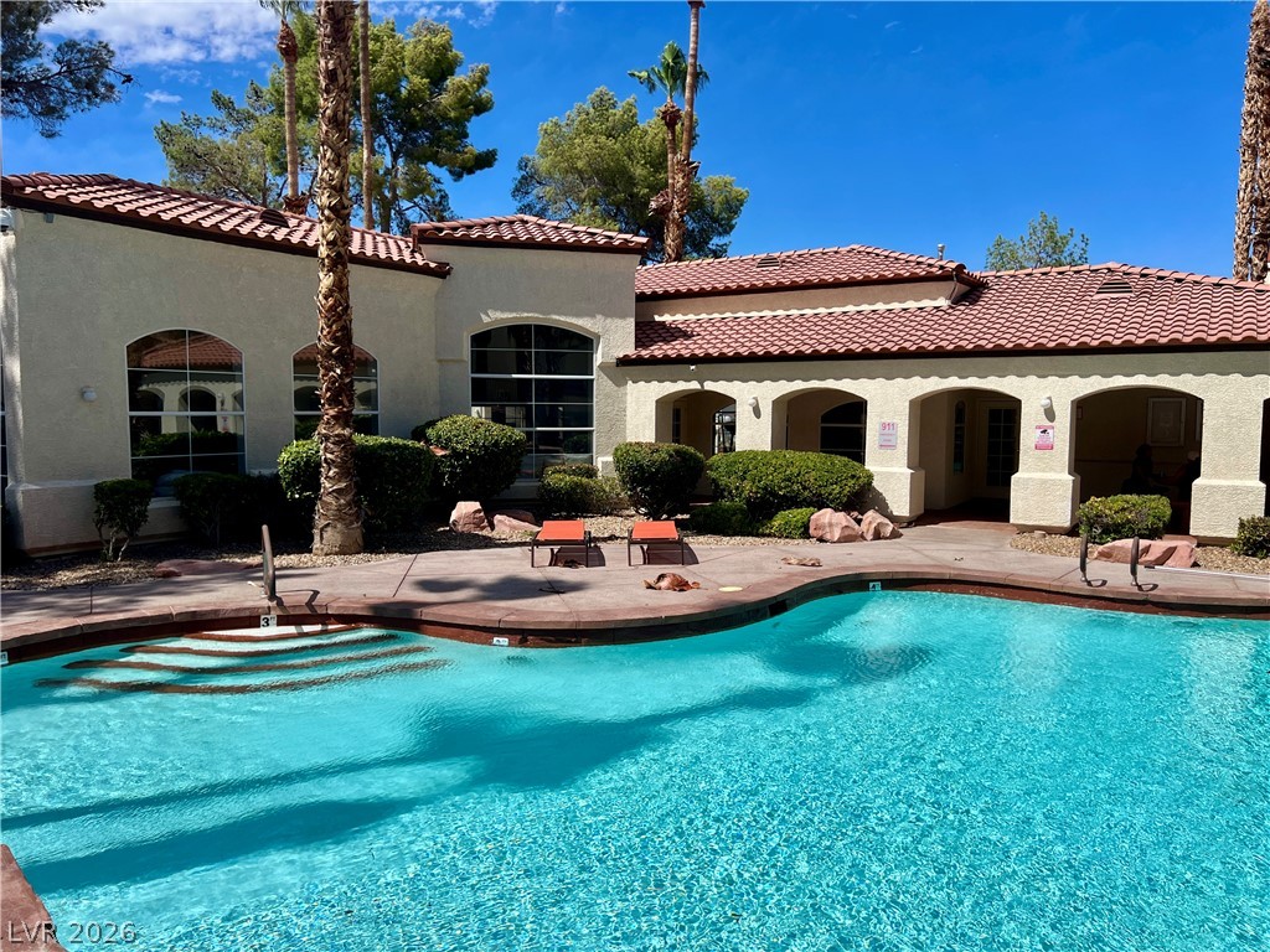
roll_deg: +0.3
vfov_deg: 53.1
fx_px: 954
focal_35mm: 26
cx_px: 635
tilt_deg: -4.7
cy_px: 476
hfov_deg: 67.3
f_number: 1.5
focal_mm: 5.7
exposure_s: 1/6579
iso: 50
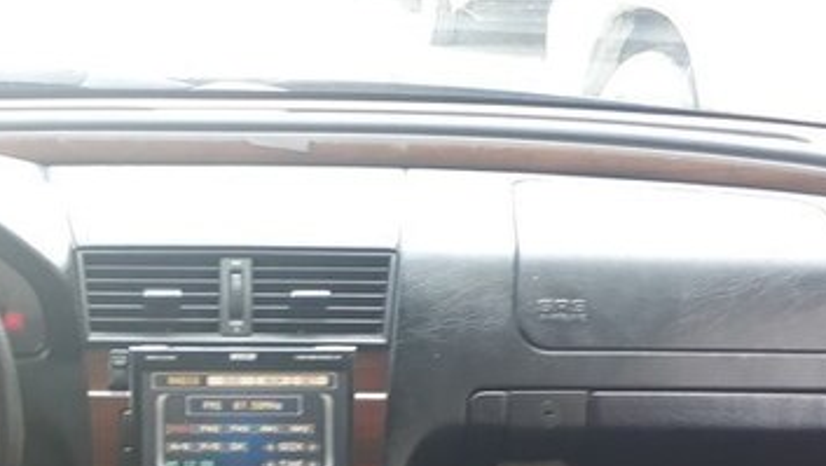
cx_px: 152
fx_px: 1205
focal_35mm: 55
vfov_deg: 20.8
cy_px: 519
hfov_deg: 36.4
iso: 50
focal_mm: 3.6
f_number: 1.9
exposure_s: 1/33
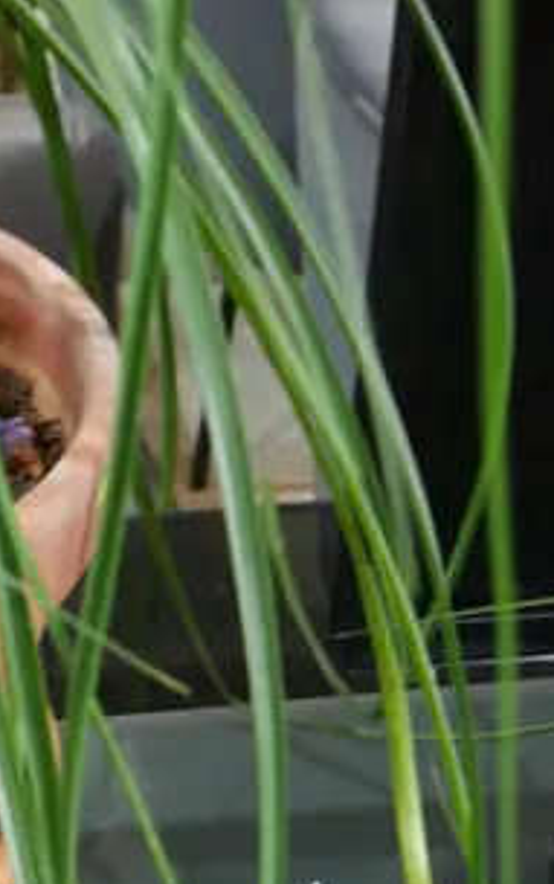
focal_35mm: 121
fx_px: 2919
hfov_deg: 10.4
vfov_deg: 17.0
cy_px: 67
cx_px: -309
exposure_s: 1/60
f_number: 4
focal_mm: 17
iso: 800
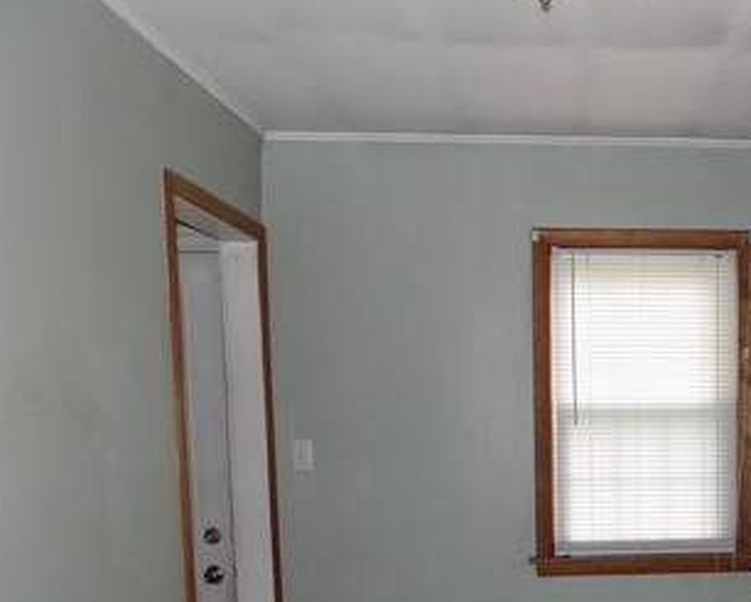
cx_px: 690
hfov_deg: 36.8
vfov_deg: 30.5
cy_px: 558
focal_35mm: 47
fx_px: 1045
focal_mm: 4
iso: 200
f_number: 3.1
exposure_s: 1/30
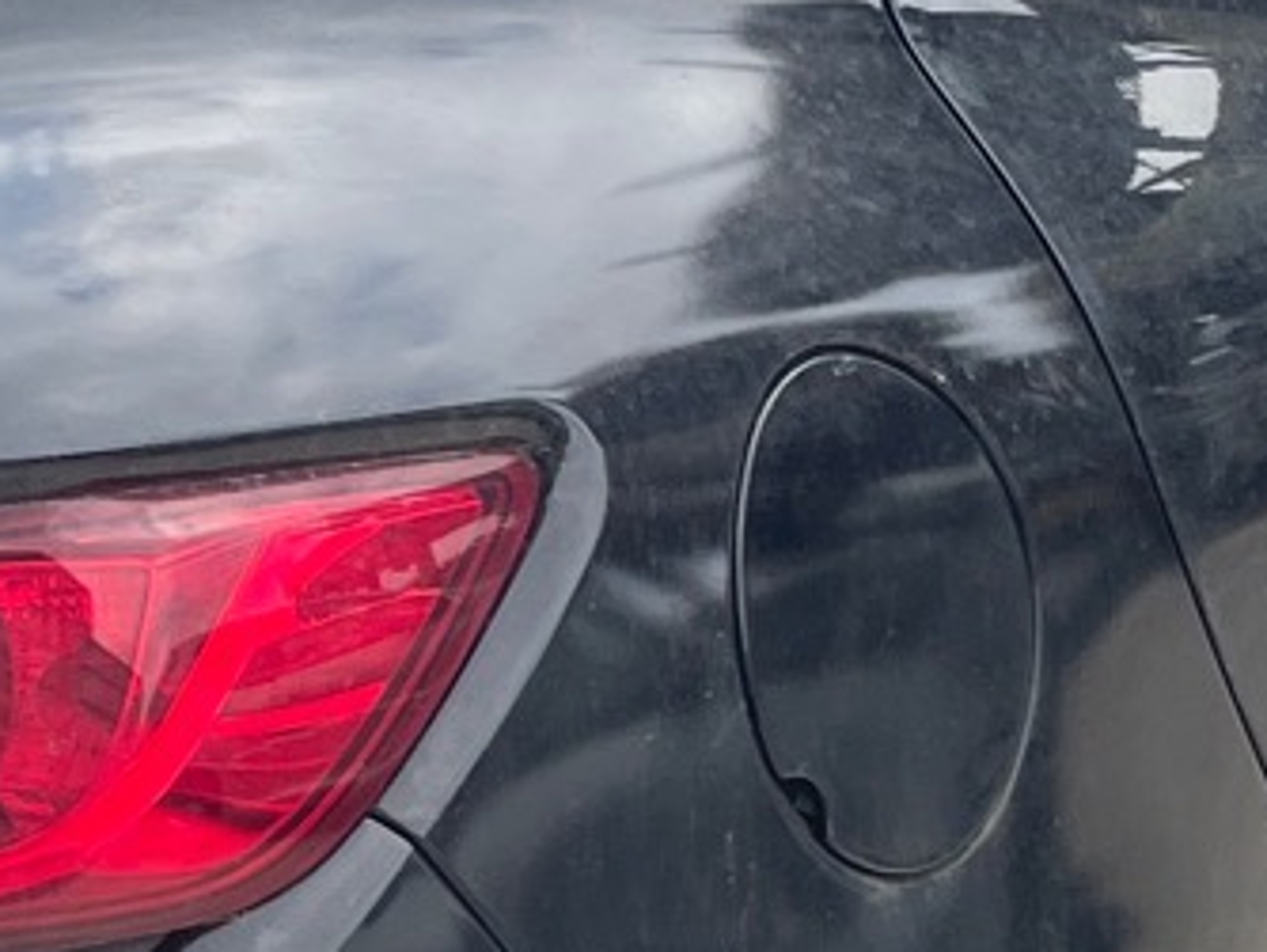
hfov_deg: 13.9
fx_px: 5128
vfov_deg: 10.6
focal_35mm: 140
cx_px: 34
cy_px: 823
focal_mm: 4.2
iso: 32
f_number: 1.6
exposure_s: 1/633
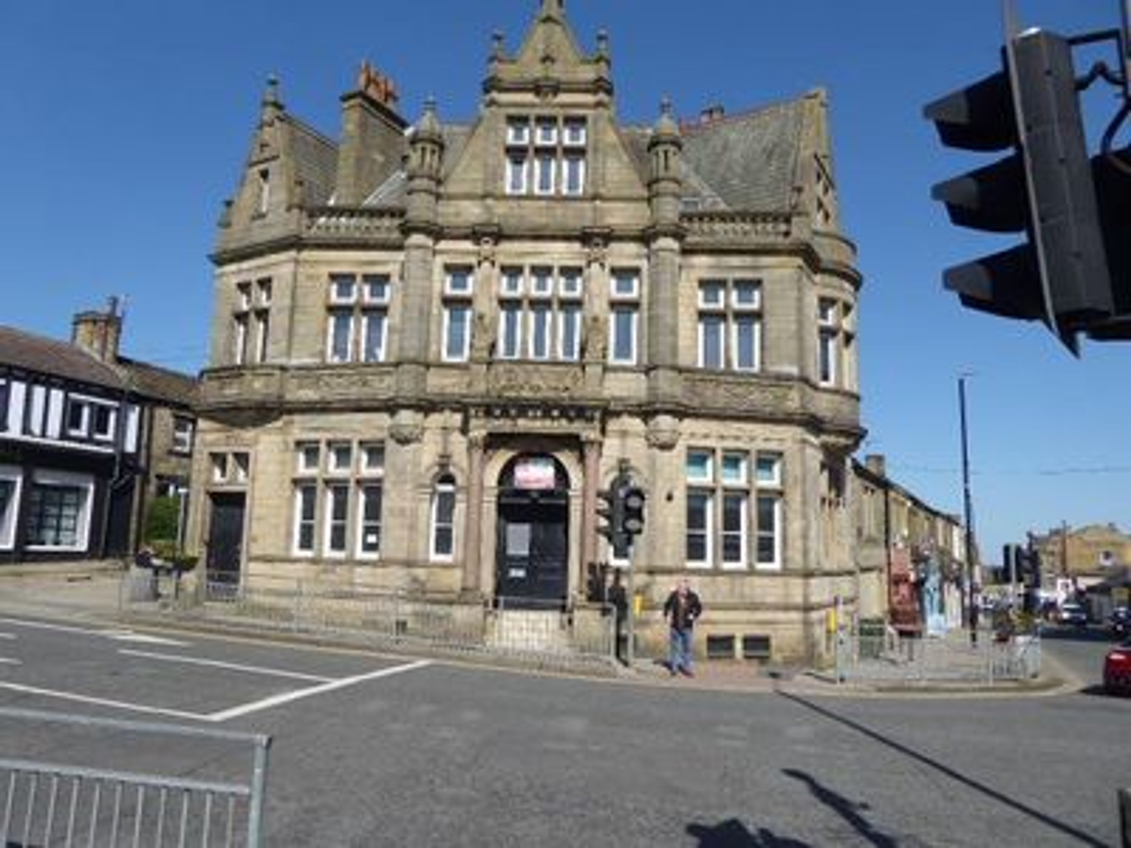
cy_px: 424
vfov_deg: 54.9
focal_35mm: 25
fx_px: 817
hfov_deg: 69.4
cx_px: 566
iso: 80
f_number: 3.3
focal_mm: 4.3
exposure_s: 1/1000
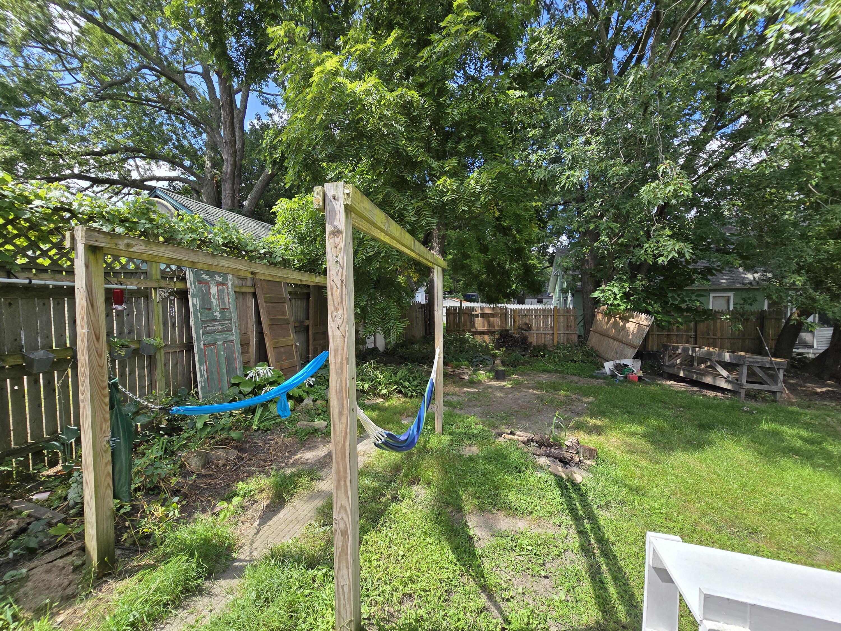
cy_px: 316
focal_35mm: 13
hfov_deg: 106.2
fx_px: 316
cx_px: 420
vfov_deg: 89.9
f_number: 2.2
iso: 50
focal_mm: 2.2
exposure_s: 1/775
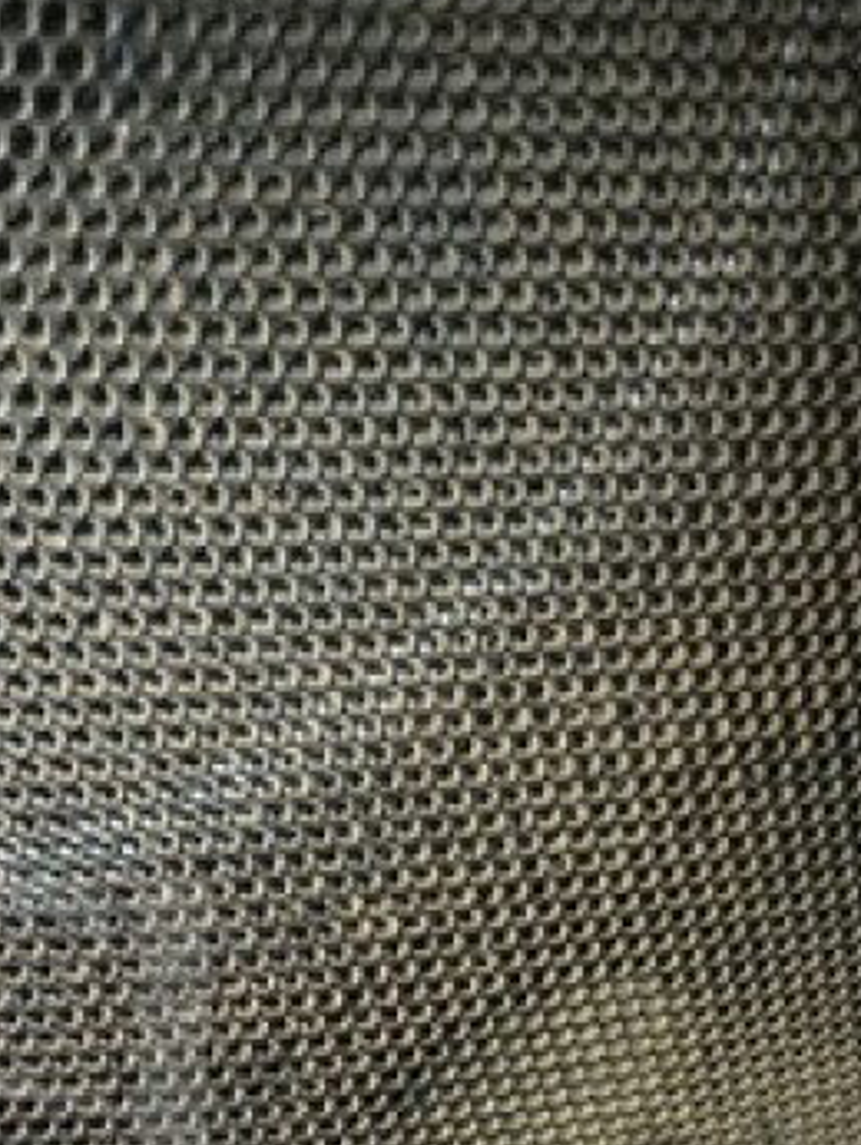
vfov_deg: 32.7
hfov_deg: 25.2
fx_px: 1789
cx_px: -79
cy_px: 1140
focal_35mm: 54
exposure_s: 1/12
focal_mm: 6.3
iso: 160
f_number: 1.7
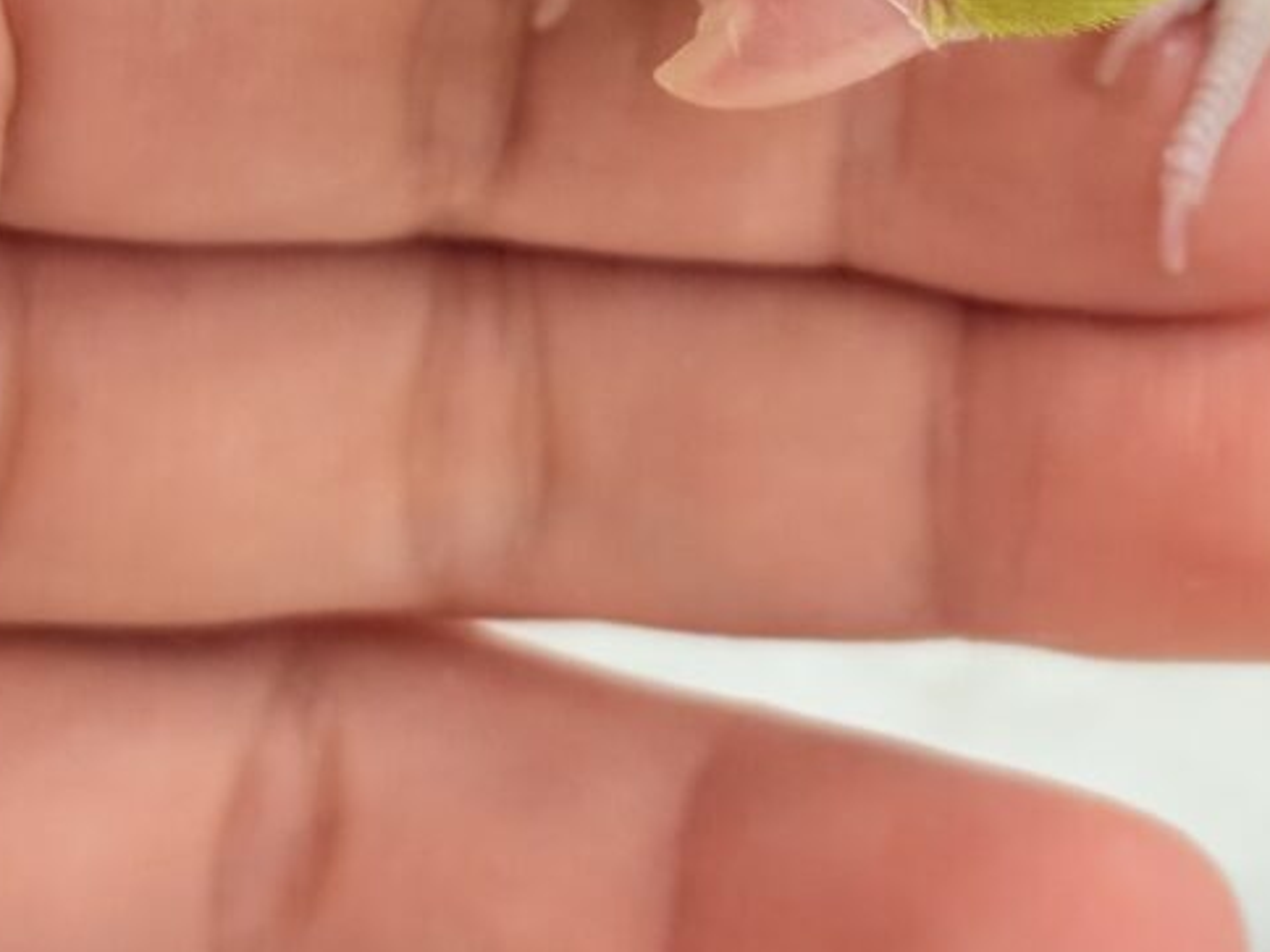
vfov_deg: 11.3
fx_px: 4733
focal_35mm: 129
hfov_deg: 15.2
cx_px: 989
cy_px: -189
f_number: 1.6
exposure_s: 1/100
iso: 80
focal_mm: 5.96
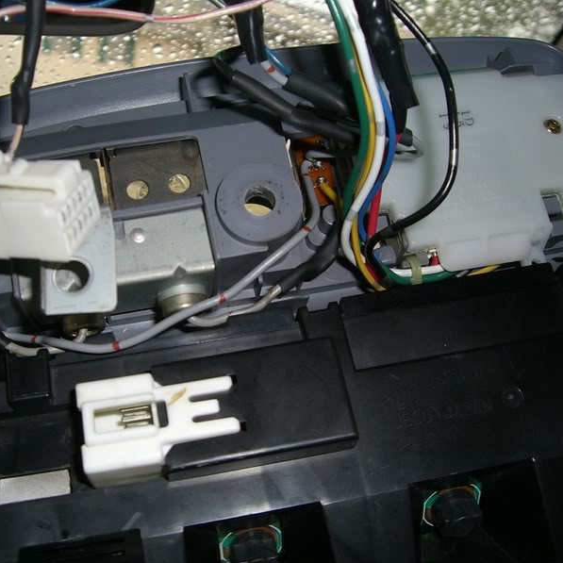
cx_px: 239
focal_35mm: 45
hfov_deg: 37.5
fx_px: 828
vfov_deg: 37.6
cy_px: 282
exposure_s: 1/60
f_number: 2.7
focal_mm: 6.2
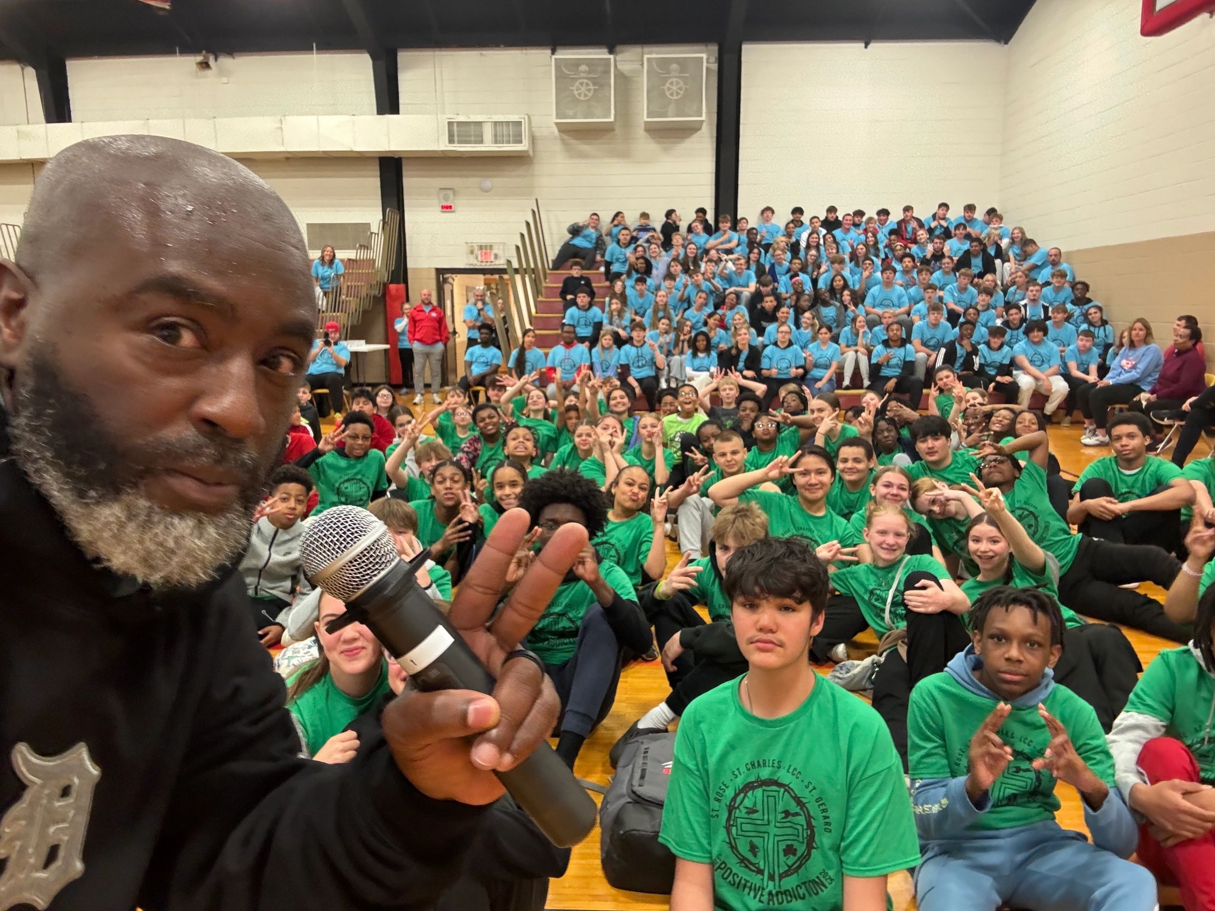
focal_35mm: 23
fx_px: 807
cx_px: 608
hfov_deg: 73.9
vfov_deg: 58.9
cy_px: 456
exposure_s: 1/40
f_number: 1.9
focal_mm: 2.69
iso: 320
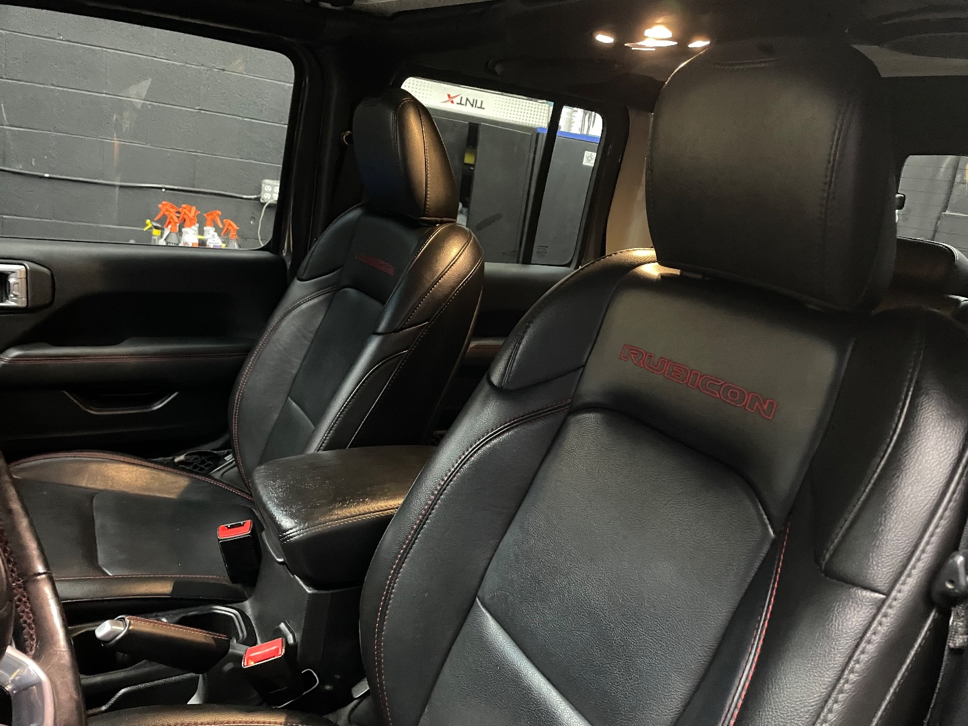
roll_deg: -9.2
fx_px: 727
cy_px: 363
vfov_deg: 53.1
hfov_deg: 67.3
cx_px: 484
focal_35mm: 26
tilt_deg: -14.3
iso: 800
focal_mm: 4.2
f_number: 1.6
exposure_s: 1/24
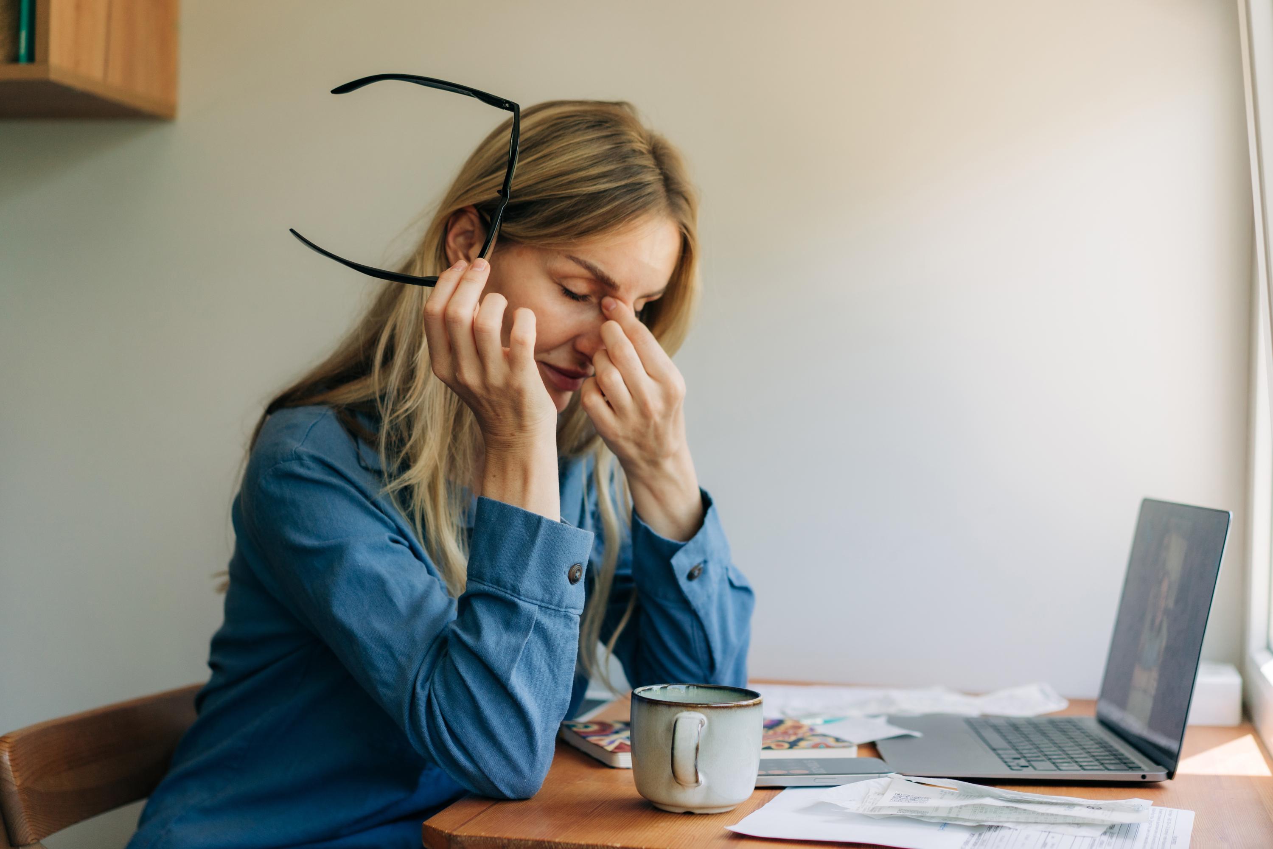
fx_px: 1945
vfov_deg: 24.6
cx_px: 636
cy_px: 424
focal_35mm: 55
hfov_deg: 36.2
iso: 250
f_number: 2.5
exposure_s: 1/320
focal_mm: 55
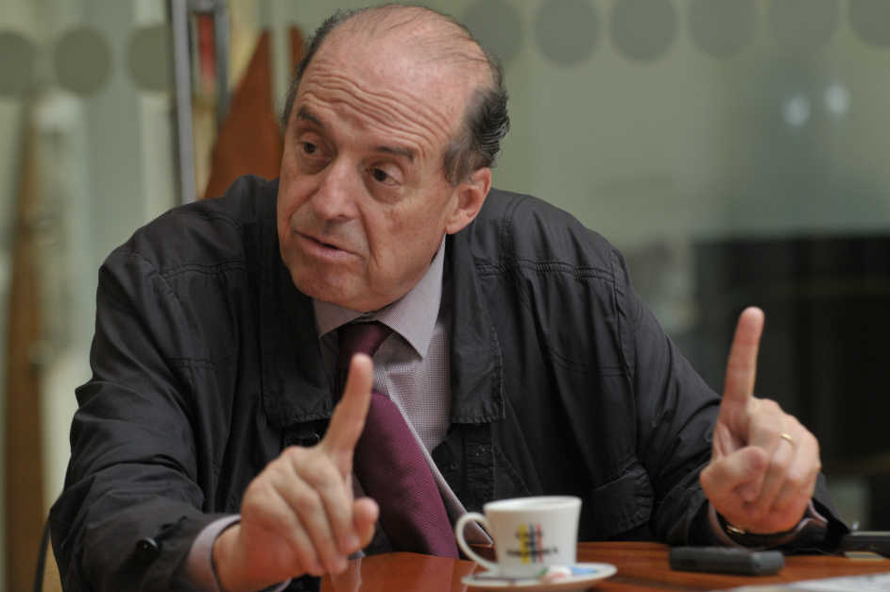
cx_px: 464
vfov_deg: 8.3
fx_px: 4065
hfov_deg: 12.5
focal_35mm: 165
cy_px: 294
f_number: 2.8
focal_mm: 105
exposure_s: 1/60
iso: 500
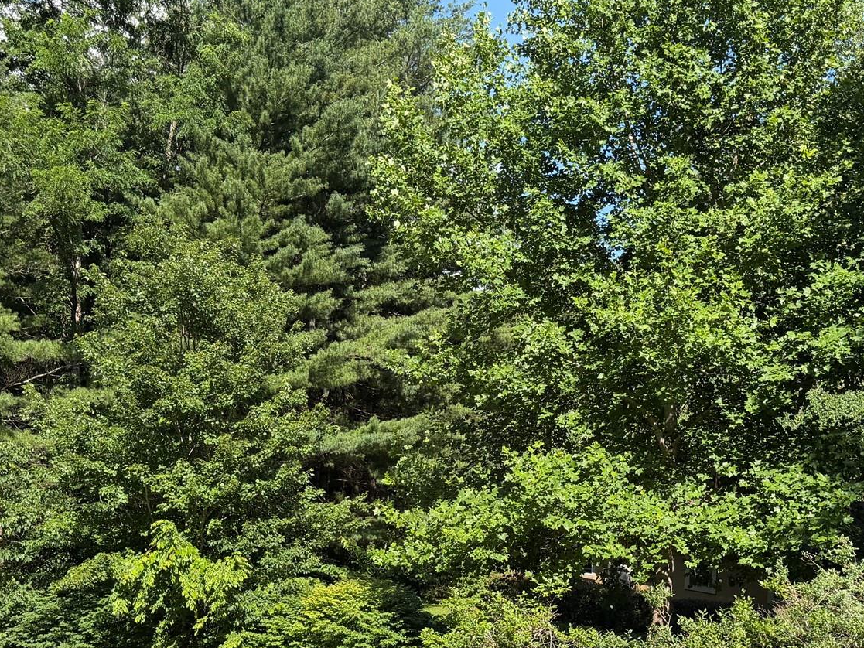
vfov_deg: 32.4
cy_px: 473
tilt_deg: -0.7
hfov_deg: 42.9
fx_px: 1098
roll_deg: -2.1
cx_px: 479
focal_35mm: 44
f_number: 1.78
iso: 100
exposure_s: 1/2370
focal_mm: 6.76
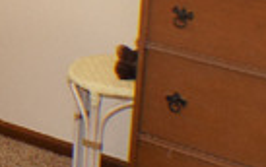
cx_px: -144
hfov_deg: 10.9
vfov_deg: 7.1
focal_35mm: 185
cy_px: -13
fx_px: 1343
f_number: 4
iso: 800
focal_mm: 26
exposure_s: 1/60
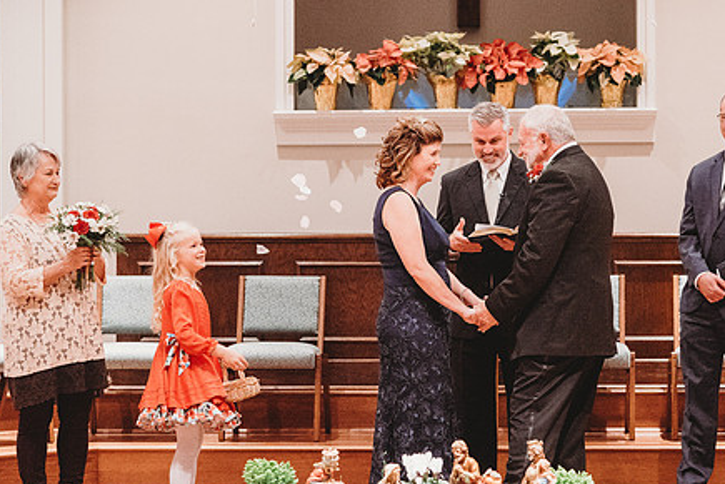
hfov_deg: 12.8
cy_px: 203
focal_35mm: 160
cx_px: 475
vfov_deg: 8.6
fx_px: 3222
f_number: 4
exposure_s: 1/200
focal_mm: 120
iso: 8000
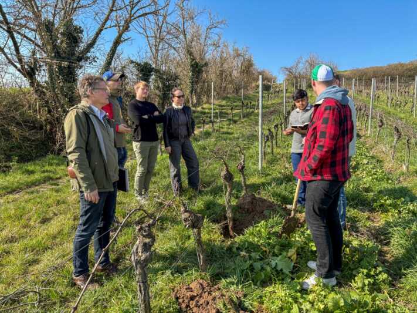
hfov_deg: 67.3
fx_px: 313
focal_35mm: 26
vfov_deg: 53.0
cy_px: 156
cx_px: 208
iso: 50
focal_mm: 5.96
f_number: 1.6
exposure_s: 1/1000
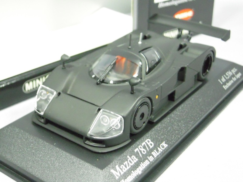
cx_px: 122
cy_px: 91
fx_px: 414
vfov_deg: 24.8
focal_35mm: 59
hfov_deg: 32.7
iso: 1600
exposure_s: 1/160
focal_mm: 10.5
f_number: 3.9
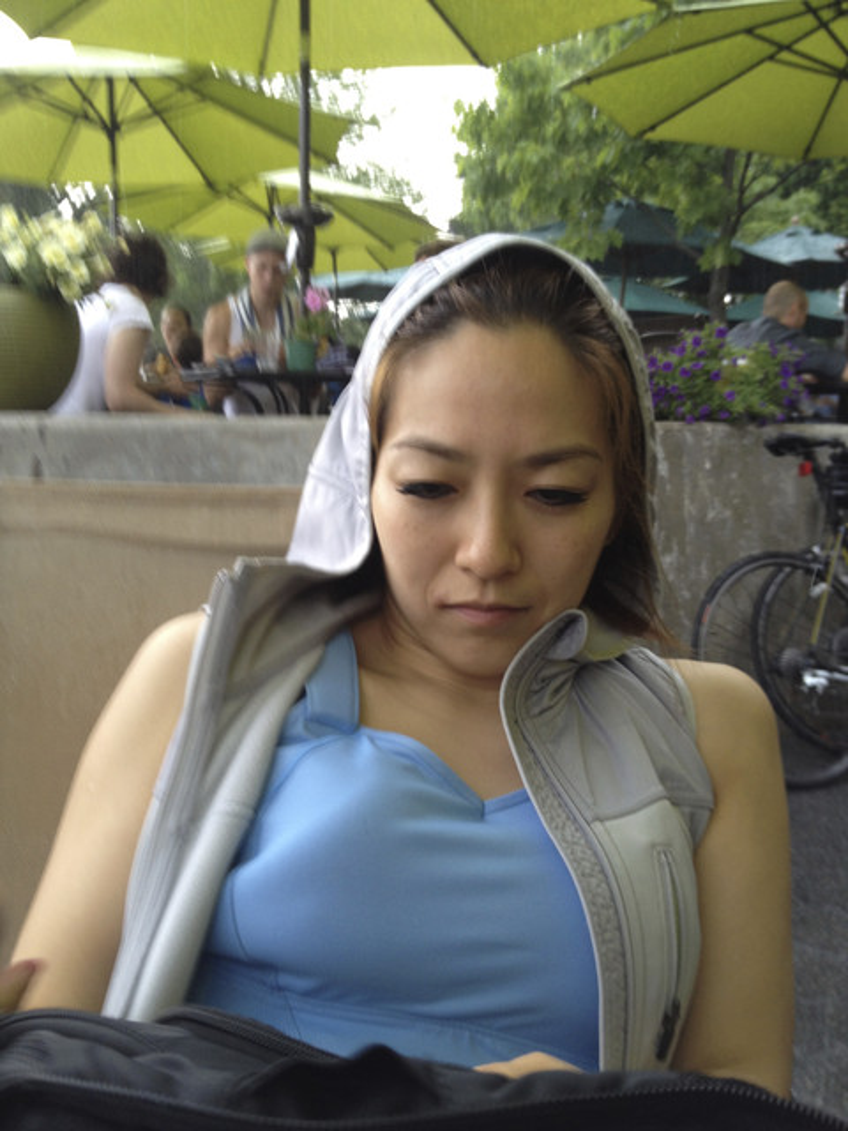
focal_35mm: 35
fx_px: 1143
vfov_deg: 52.6
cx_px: 424
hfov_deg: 40.7
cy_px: 566
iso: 80
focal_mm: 4.28
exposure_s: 1/40
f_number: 2.4
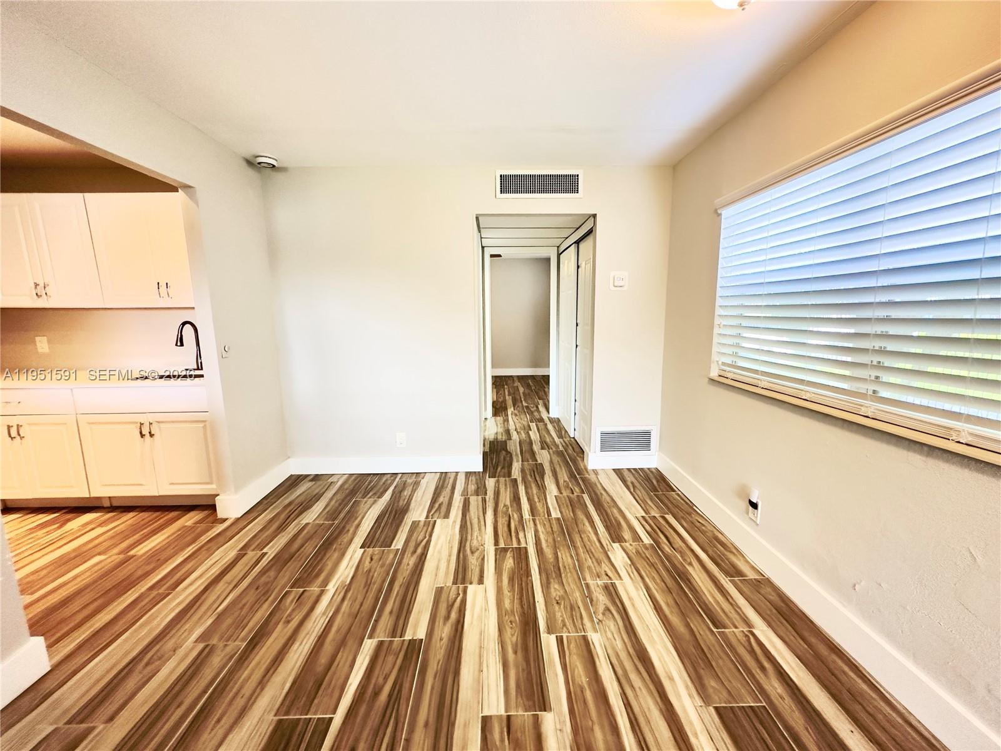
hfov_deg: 102.1
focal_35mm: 14
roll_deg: -0.1
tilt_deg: -8.4
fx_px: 405
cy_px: 376
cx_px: 500
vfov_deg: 85.7
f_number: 2.2
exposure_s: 1/60
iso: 400
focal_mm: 2.22
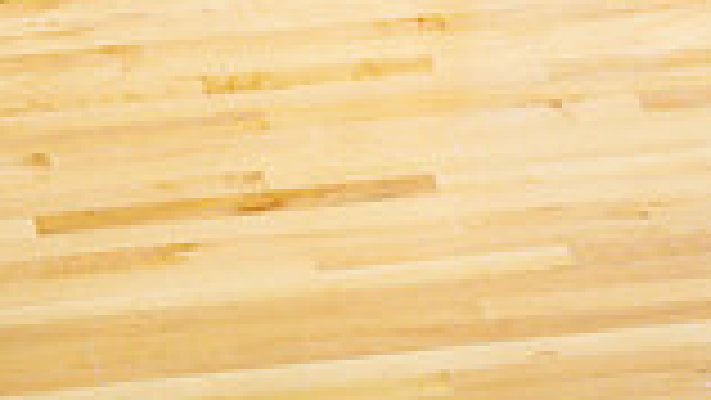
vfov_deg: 3.0
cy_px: -598
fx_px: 7600
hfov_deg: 5.4
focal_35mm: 403
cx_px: 446
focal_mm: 135
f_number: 3.2
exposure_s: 1/800
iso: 5000
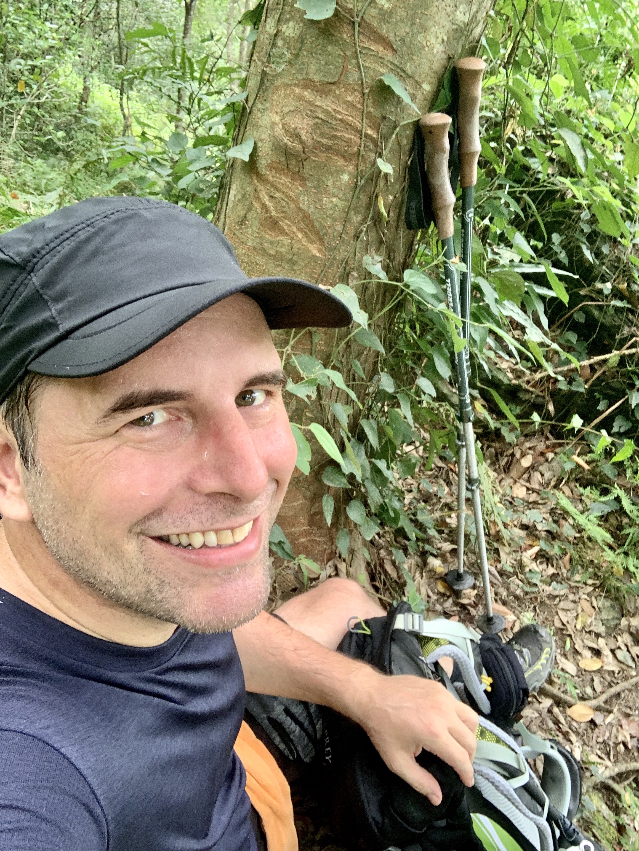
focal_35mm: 32
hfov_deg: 44.2
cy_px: 426
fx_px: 788
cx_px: 320
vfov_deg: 56.8
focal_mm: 2.87
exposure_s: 1/60
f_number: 2.2
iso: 100
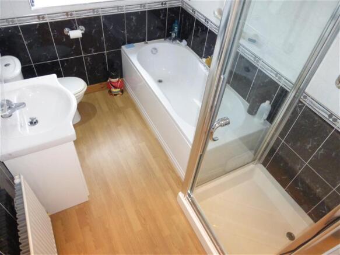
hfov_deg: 71.6
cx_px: 170
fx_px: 236
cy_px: 128
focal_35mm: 24
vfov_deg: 56.8
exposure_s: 1/60
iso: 800
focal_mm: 4.3
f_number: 3.3
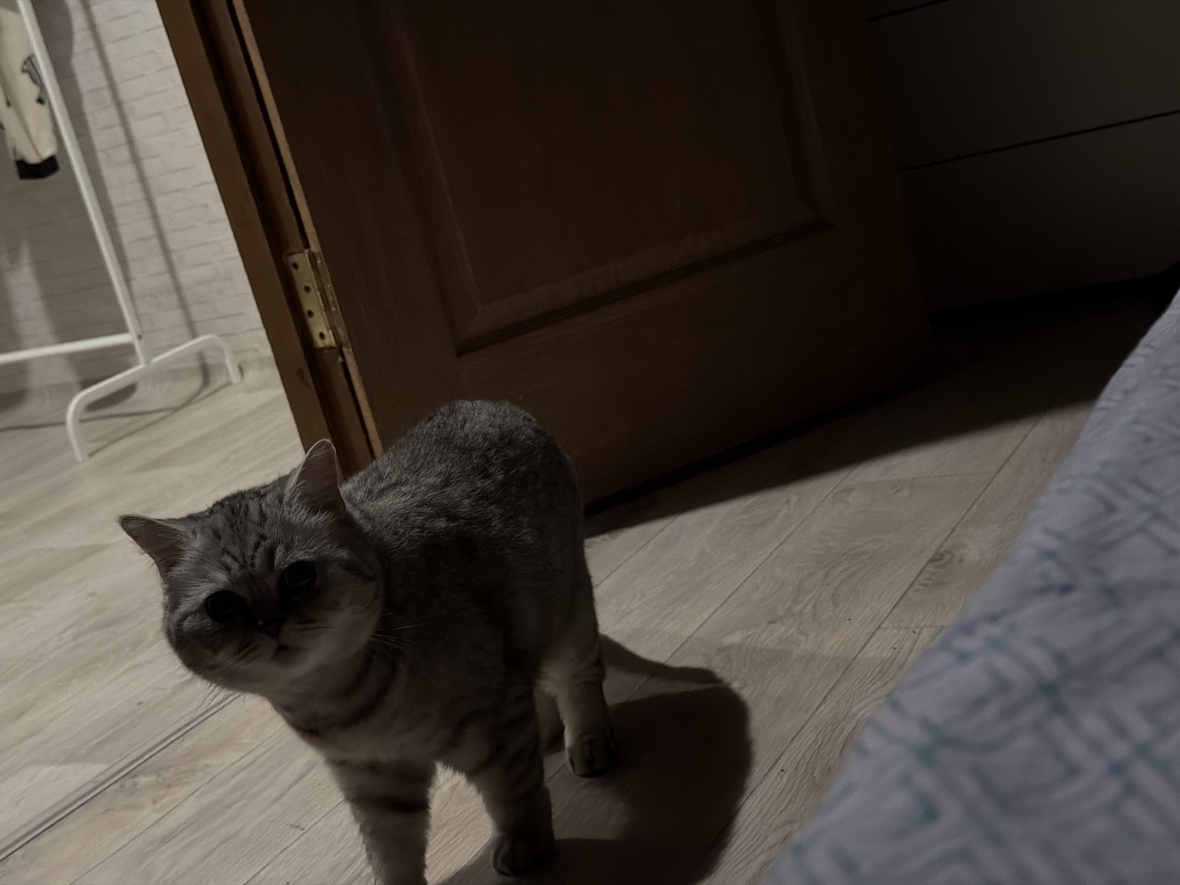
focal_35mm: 48
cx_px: 590
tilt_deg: -13.8
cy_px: 442
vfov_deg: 30.3
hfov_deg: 39.7
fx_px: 1636
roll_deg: +15.3
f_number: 1.78
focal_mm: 6.76
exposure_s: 1/20
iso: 1000
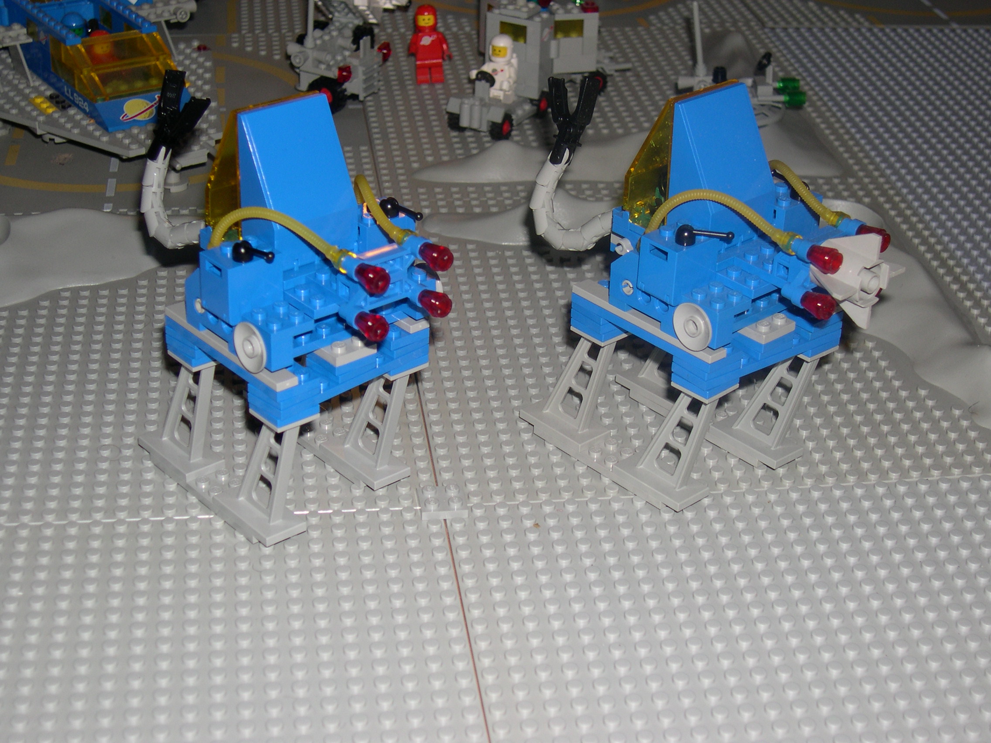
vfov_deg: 25.7
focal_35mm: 57
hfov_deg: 33.8
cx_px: 496
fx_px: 1632
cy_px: 372
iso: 100
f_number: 3.4
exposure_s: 1/60
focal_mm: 12.2
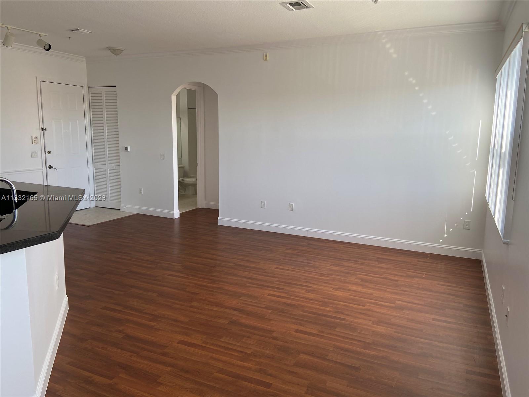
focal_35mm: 26
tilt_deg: -8.4
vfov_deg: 53.1
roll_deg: -0.8
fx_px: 397
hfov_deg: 67.3
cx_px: 264
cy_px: 198
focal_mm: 4.25
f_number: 1.8
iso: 32
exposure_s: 1/125
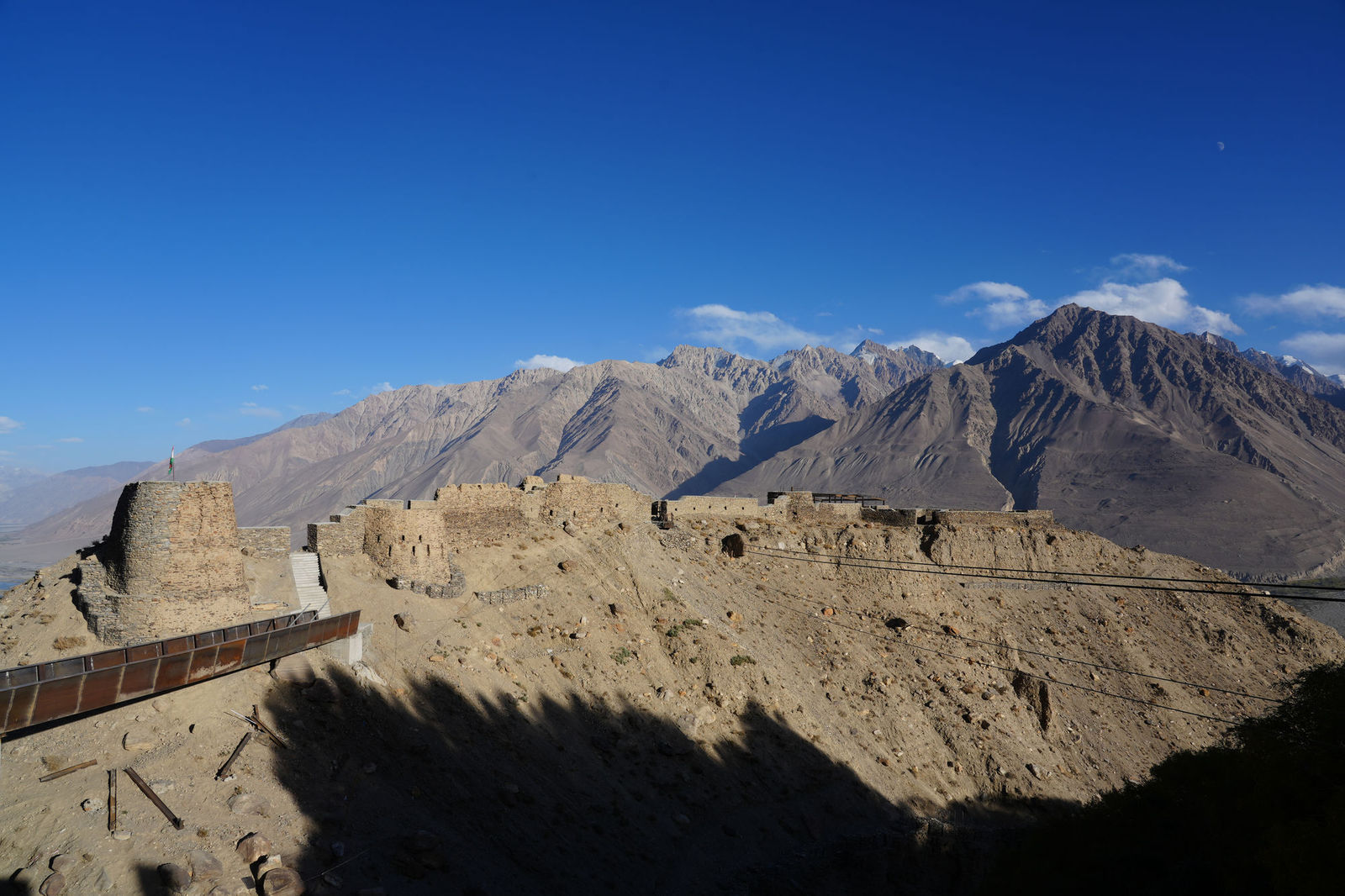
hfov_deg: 73.8
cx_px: 672
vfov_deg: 53.1
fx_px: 896
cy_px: 448
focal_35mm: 24
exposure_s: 1/200
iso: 100
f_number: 10
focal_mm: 24
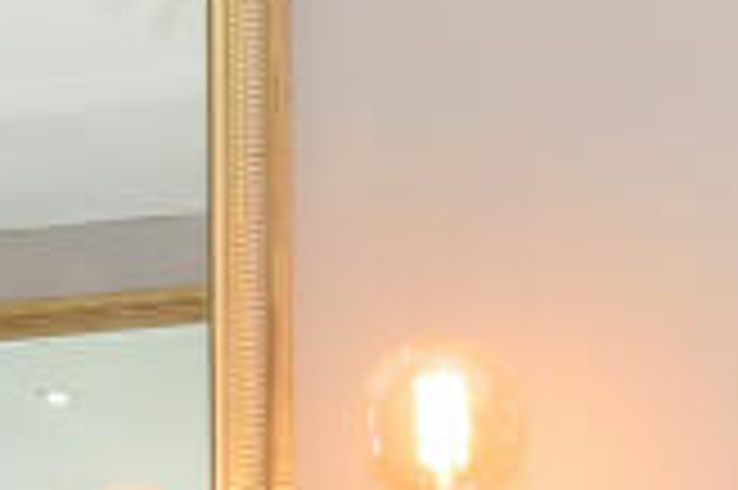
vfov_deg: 8.1
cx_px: 734
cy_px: 1326
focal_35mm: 150
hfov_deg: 13.5
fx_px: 3072
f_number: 9
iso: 320
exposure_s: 1/30
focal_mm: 24
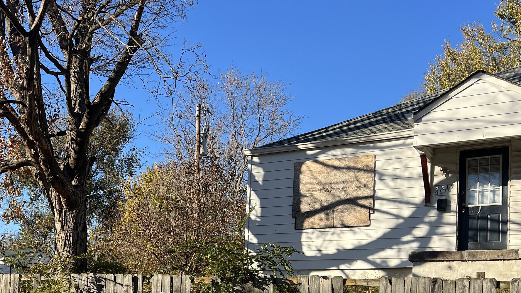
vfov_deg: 23.5
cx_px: 118
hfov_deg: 40.7
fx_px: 677
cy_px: 286
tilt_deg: +4.8
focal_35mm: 49
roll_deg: -2.1
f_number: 1.5
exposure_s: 1/2404
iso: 50
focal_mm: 5.7
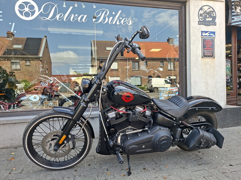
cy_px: 90
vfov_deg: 58.9
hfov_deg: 73.9
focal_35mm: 23
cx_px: 120
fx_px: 160
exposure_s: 1/265
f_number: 1.8
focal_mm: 5.54
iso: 50
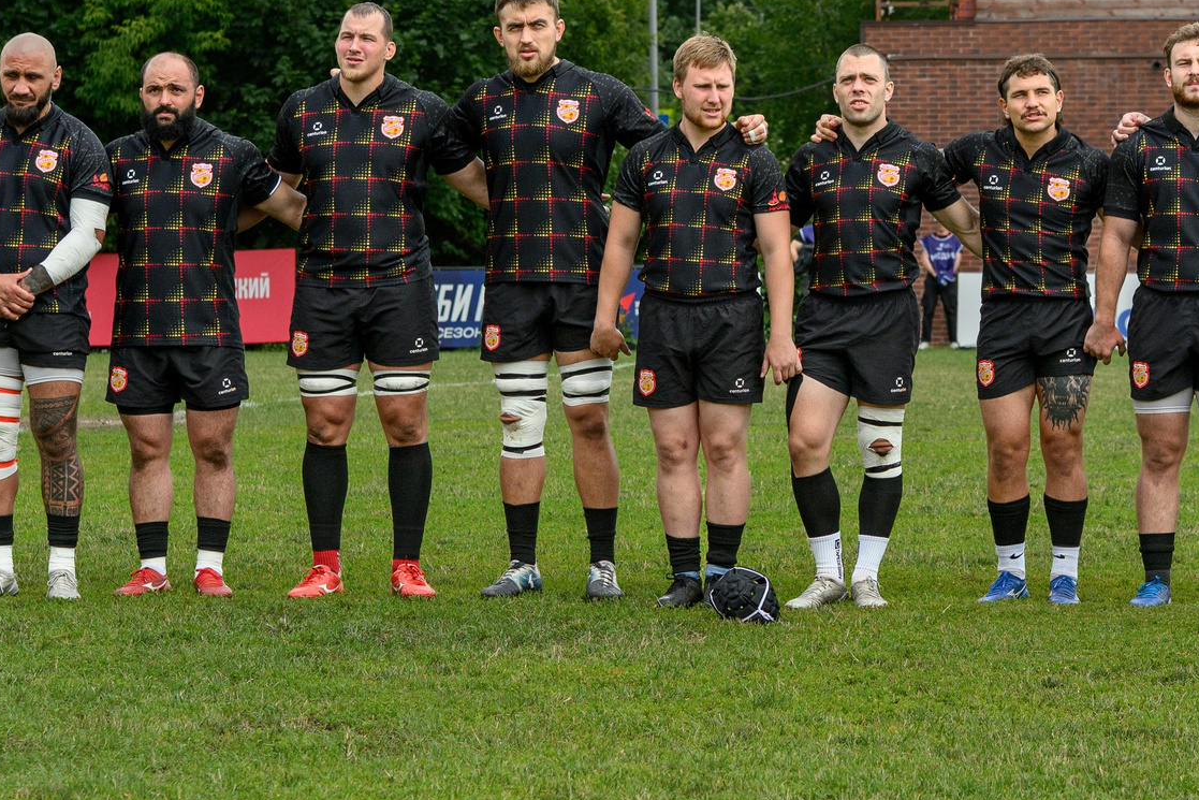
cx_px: 793
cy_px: 354
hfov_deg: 12.7
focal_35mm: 162
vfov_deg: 8.5
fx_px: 5396
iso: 400
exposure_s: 1/1600
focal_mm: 70
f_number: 5.6
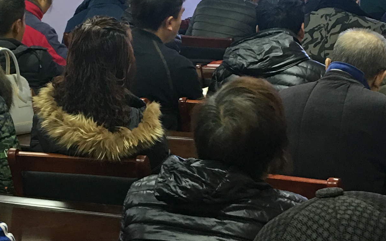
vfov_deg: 12.7
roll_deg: -0.2
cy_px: 139
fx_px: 1084
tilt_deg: -9.5
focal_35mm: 103
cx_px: 142
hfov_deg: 20.2
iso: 64
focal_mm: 4.15
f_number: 2.2
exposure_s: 1/17
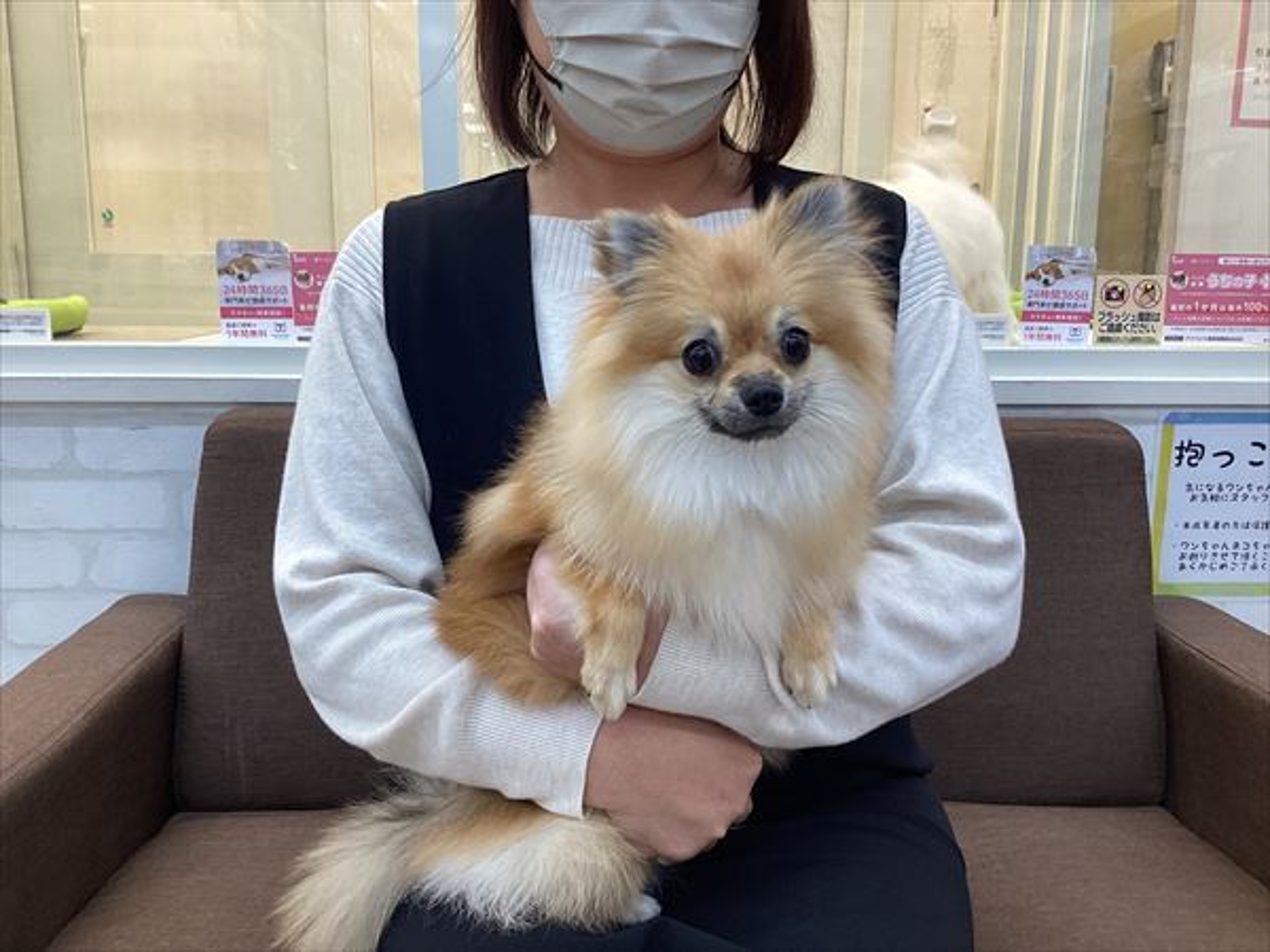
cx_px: 635
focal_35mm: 31
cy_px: 476
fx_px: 1137
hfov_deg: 58.4
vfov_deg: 45.4
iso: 64
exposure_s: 1/60
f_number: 2.4
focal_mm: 3.3
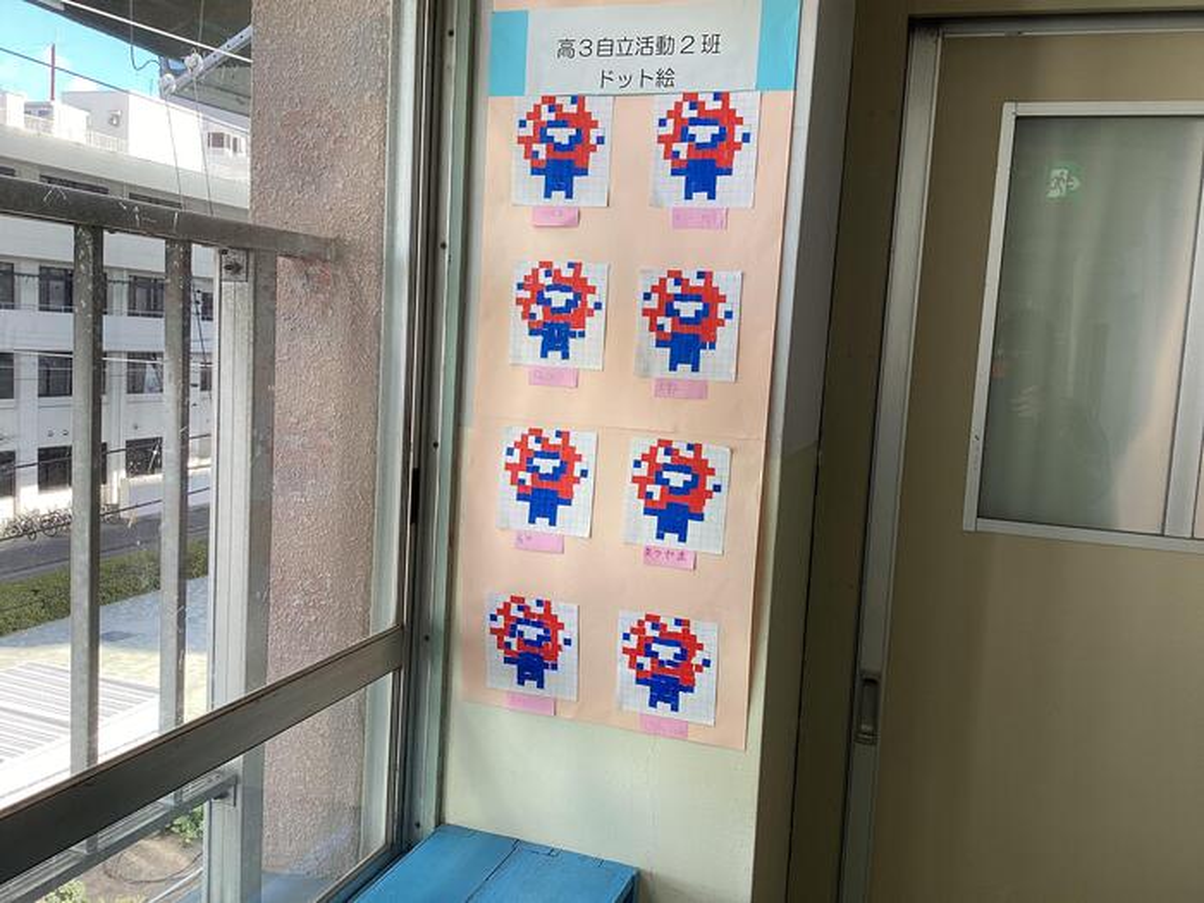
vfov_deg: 45.4
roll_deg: -2.9
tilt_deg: -6.7
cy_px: 452
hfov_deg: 58.4
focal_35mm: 31
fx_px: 1078
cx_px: 602
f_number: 2.4
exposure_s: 1/120
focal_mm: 3.3
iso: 32
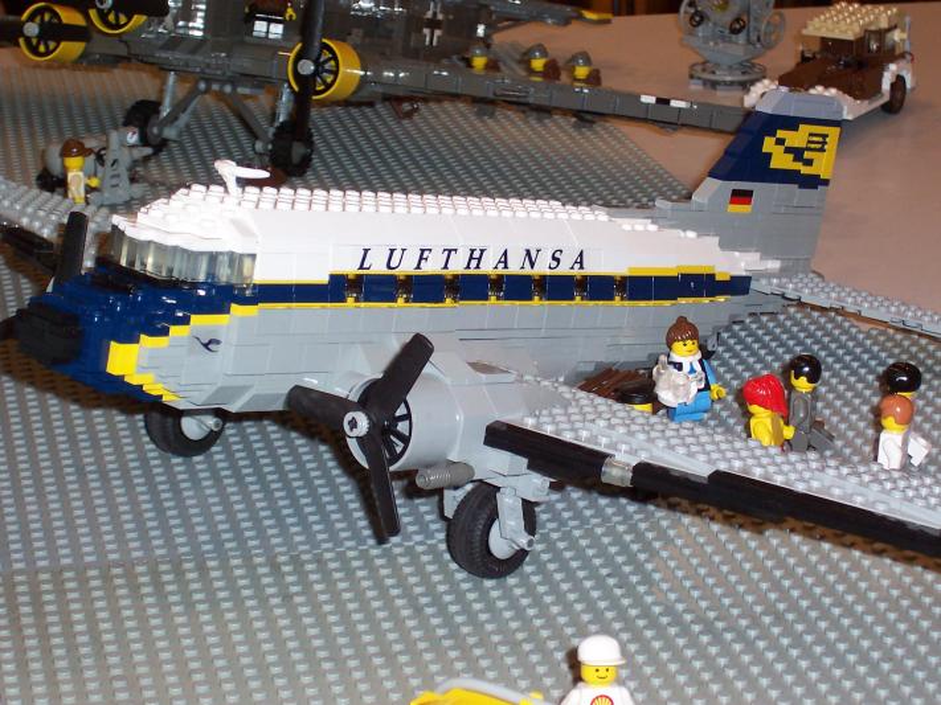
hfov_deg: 22.0
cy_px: 352
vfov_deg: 16.6
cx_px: 470
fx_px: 2419
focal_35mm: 89
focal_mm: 13.5
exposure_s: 1/90
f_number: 4.1
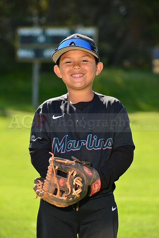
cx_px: 80
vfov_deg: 10.3
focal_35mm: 200
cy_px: 119
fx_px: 1324
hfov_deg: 6.9
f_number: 8
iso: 200
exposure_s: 1/250
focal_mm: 200
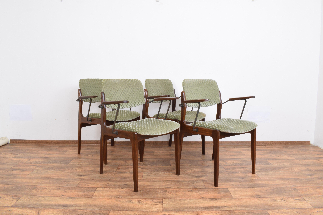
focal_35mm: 27
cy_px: 108
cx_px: 162
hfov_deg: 67.4
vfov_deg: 47.9
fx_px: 242
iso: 100
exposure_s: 4
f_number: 22
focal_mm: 18
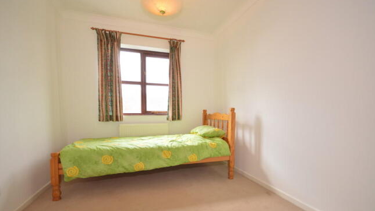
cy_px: 124
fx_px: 159
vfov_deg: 66.6
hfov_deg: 99.4
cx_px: 190
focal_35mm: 16
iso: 400
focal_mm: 10
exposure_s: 1/80
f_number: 4.5
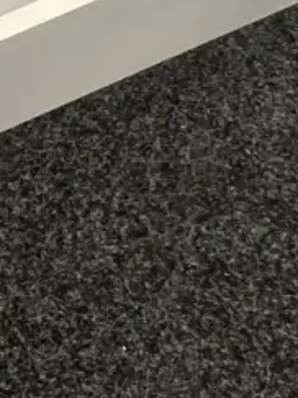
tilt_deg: -56.5
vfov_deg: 14.5
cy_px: -336
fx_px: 1356
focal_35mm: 118
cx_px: 152
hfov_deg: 12.5
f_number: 1.8
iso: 100
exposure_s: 1/50
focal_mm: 3.99
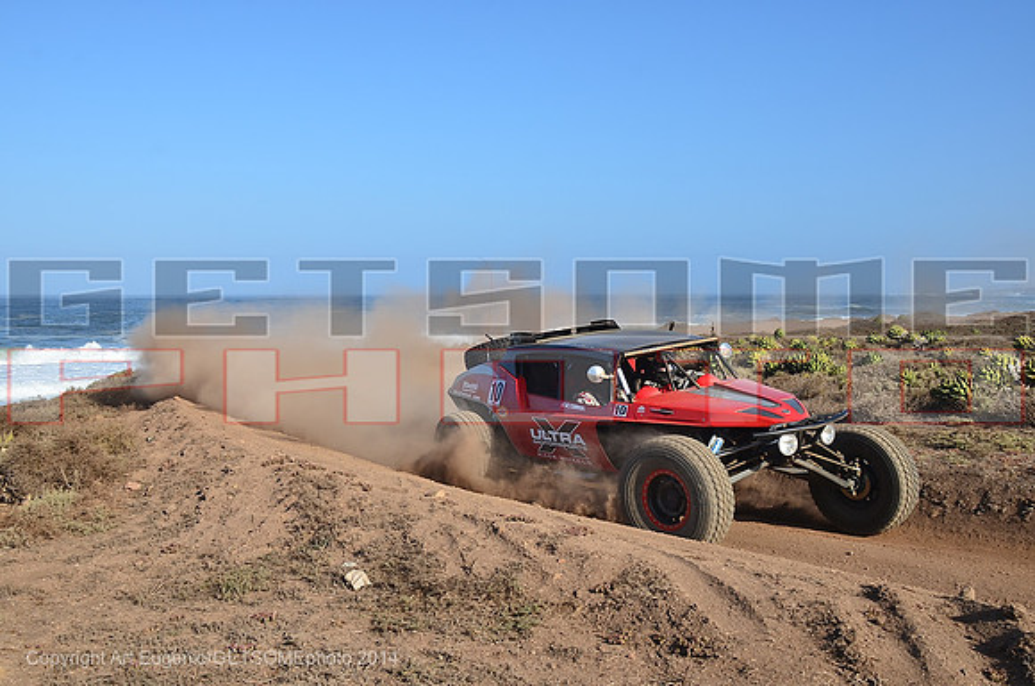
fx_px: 1033
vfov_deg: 36.7
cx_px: 518
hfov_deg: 53.2
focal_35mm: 36
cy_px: 343
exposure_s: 1/500
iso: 200
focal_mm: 24
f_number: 7.1
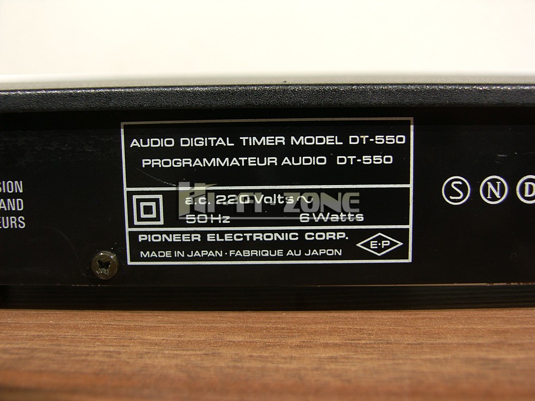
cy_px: 200
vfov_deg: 29.1
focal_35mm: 50
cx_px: 268
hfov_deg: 38.2
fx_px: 773
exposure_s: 1/50
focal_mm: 12.9
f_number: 2.5
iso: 50
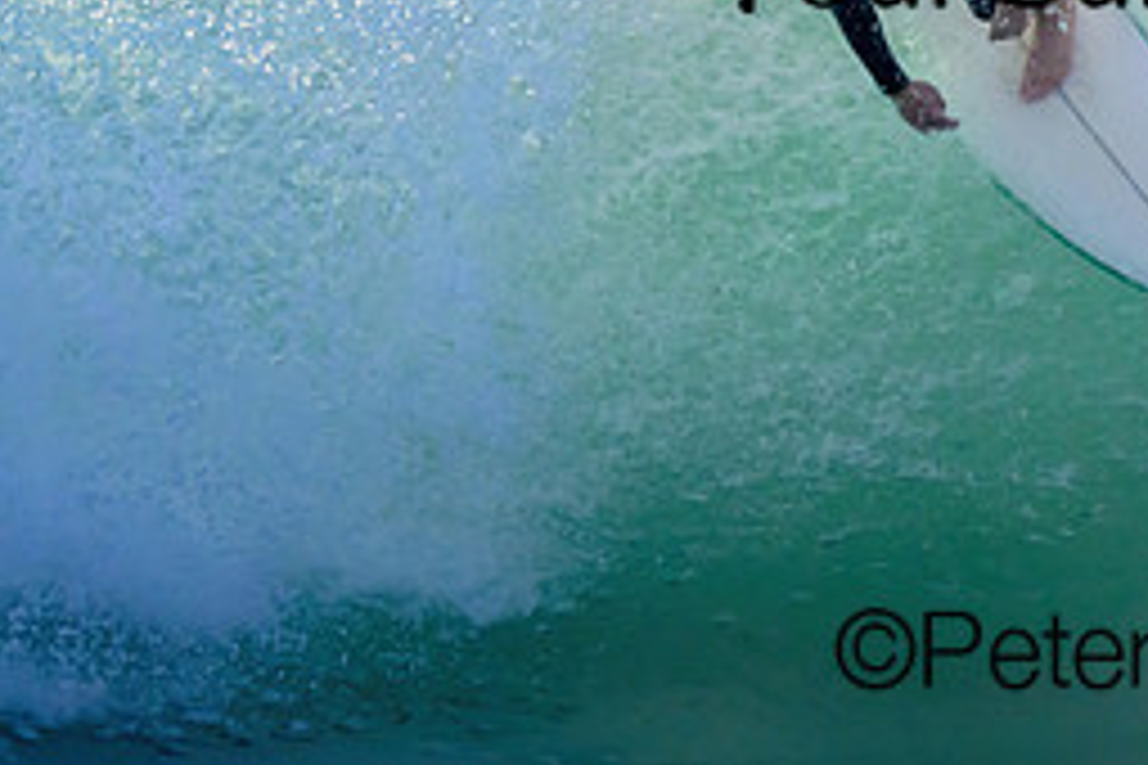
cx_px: 1085
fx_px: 55514
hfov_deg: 1.2
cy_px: -178
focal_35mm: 1741
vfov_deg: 0.8
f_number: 11
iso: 2200
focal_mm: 700
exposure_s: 1/2000
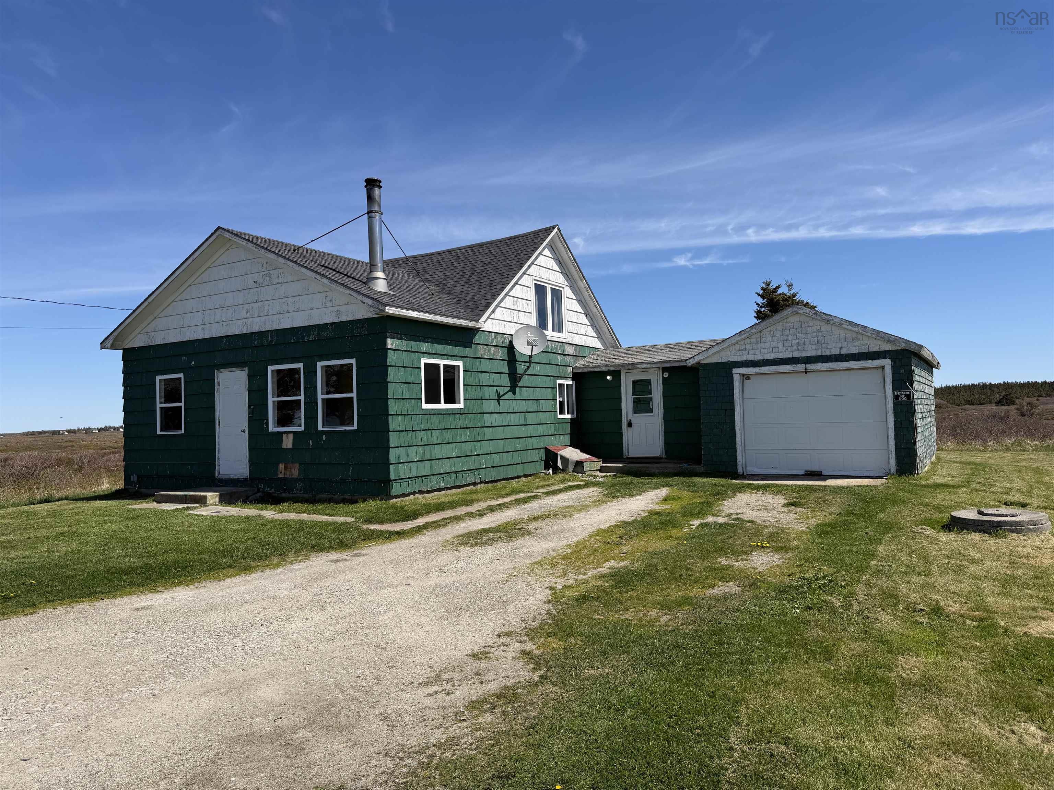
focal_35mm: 24
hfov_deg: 71.6
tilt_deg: +0.7
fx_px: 731
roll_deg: +2.2
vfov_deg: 56.8
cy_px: 395
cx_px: 527
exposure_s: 1/5319
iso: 80
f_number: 1.78
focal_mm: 6.76
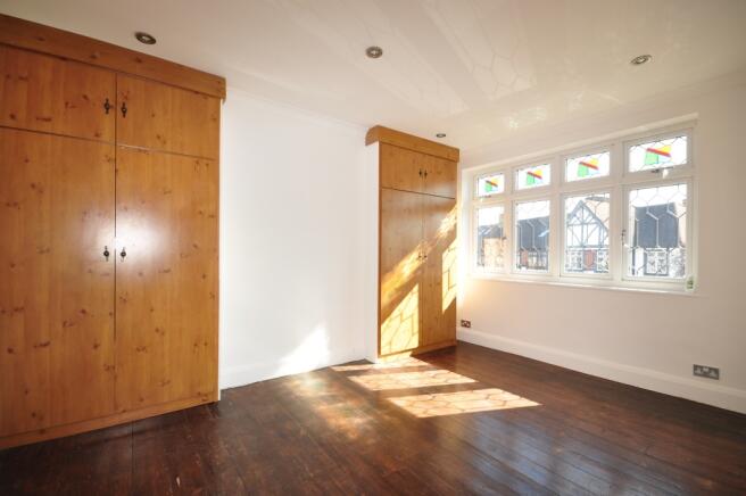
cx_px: 373
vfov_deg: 77.2
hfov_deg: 100.4
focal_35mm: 15
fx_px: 311
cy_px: 248
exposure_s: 1/15
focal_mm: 10
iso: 200
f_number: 10
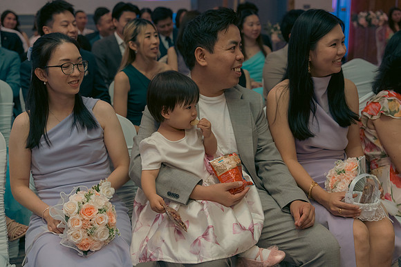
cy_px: 134
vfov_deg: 28.1
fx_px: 535
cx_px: 200
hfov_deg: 41.1
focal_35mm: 48
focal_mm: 48
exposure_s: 1/160
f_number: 3.5
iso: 2500
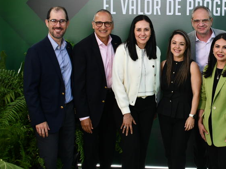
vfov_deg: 21.3
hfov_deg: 27.6
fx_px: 450
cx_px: 179
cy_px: 73
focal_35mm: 69
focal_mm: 29
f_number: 4.2
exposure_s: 1/60
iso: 320
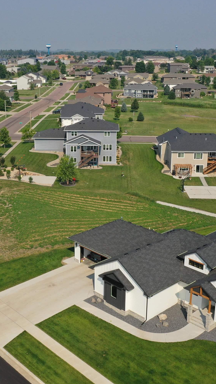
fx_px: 458
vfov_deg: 45.5
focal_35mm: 45
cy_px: 188
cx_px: 85
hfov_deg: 26.5
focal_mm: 10.26
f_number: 5.6
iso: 200
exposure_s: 1/100
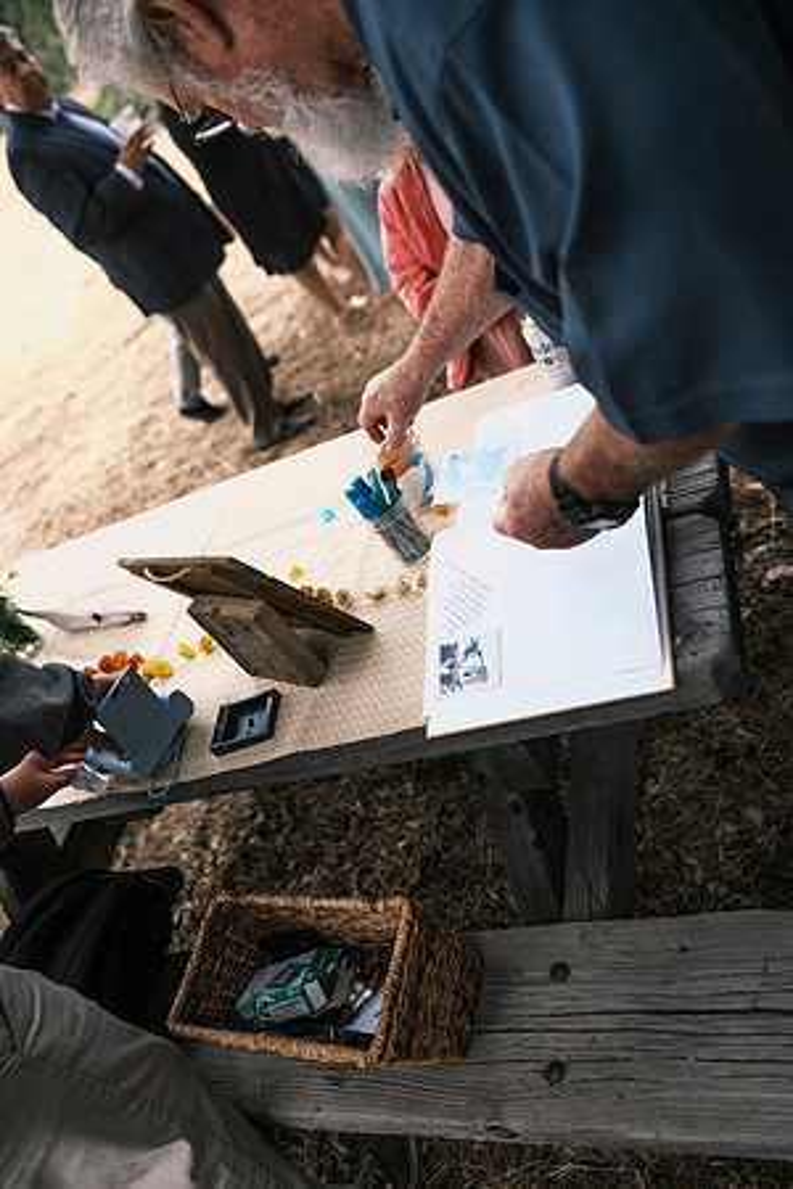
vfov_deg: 67.4
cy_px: 594
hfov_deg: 47.9
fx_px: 892
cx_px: 396
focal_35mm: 27
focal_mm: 18
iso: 500
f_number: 1.8
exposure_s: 1/250
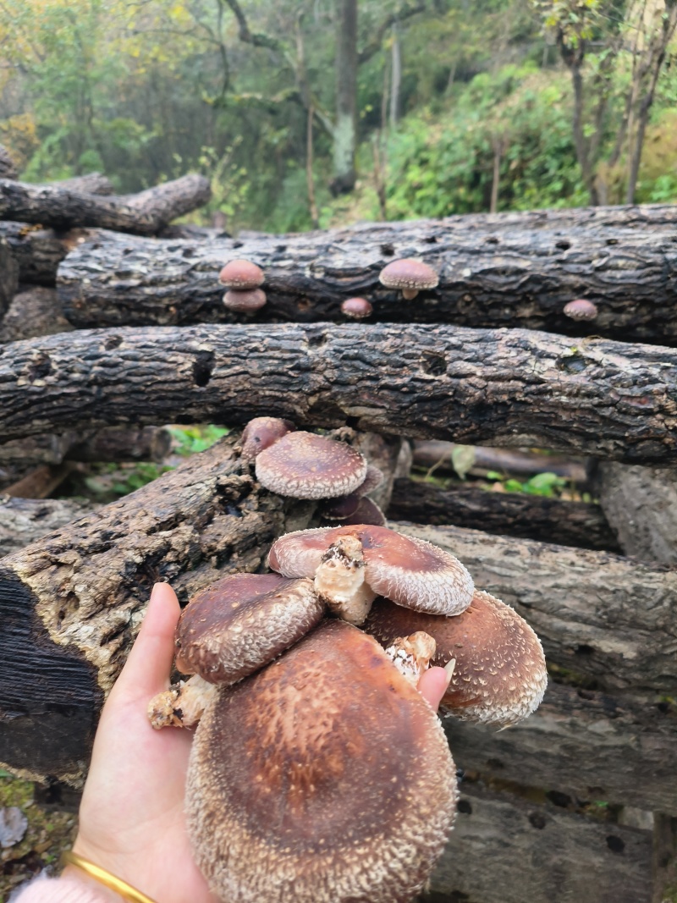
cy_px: 452
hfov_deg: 56.8
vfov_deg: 71.6
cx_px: 338
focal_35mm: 24
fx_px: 626
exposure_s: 1/50
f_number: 1.8
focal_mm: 5.42
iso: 163
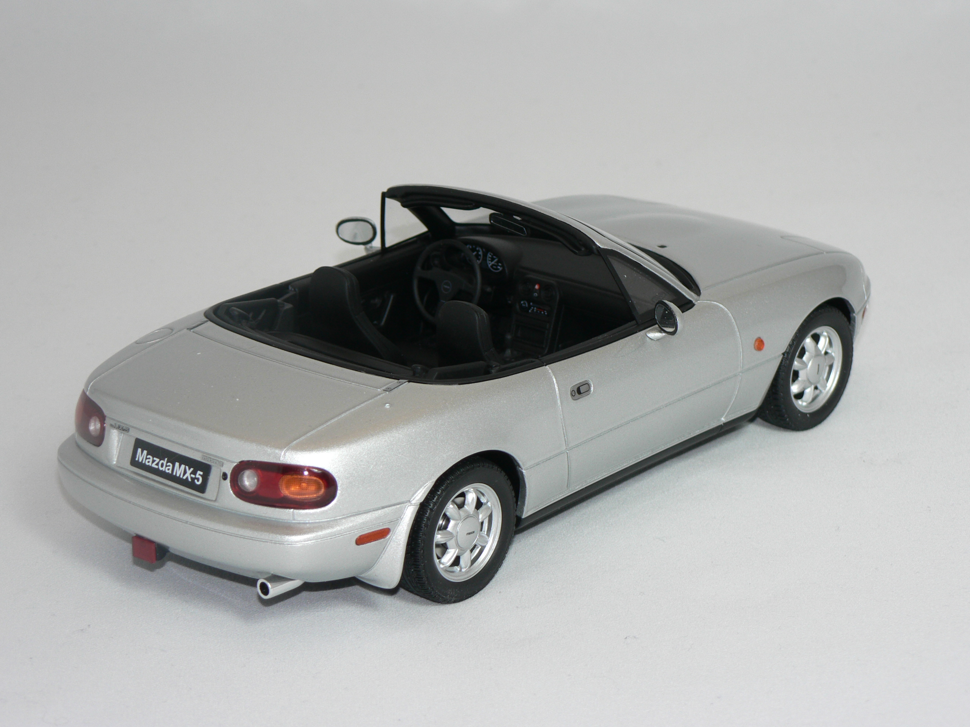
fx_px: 2914
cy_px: 364
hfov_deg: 18.9
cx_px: 485
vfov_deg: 14.2
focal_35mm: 104
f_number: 3.2
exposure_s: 1/60
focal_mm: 17.3
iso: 80
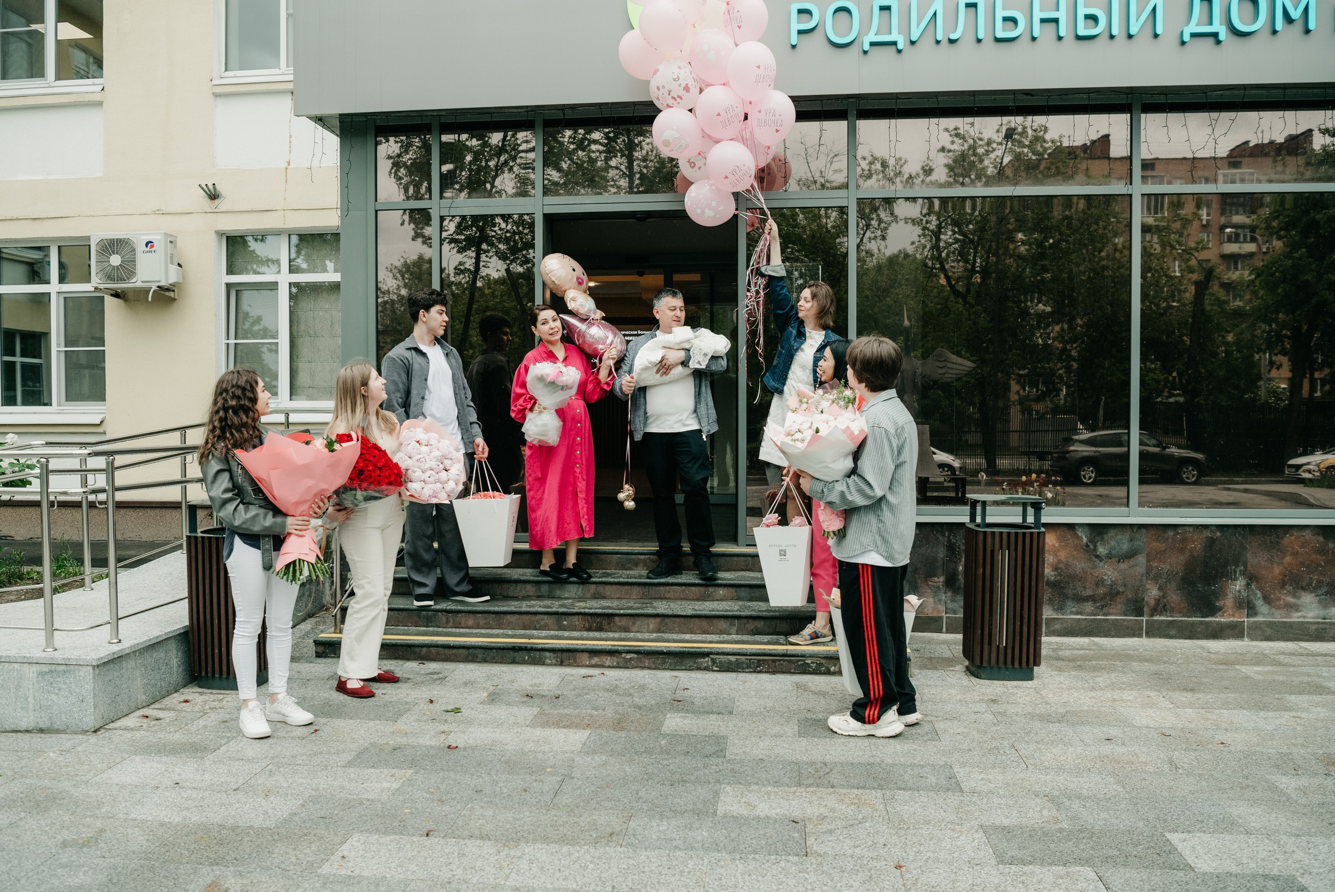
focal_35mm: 29
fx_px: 1084
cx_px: 644
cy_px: 466
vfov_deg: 44.7
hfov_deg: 63.2
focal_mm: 27
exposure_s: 1/400
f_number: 5
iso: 320
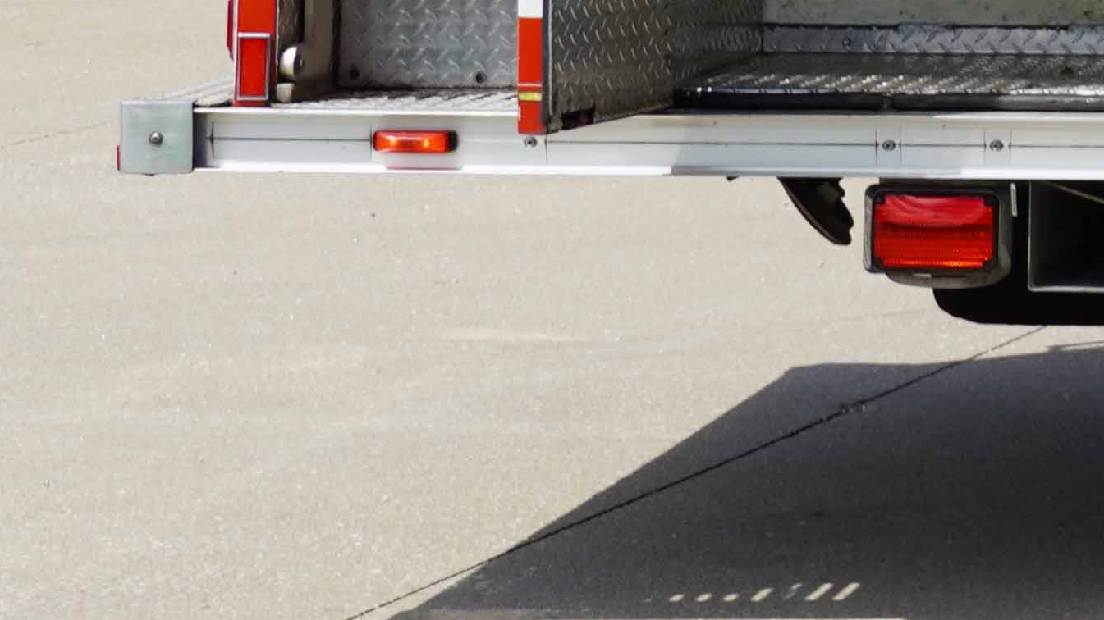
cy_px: -485
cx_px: 2312
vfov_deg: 5.5
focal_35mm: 217
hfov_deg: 9.2
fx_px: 6361
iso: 100
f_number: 11
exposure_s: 1/160
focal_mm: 31
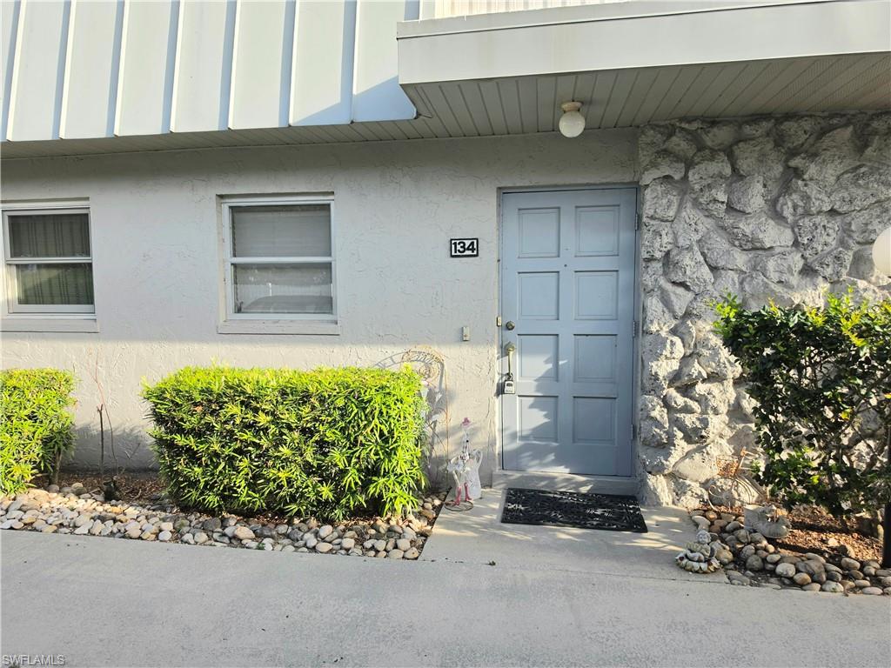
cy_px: 334
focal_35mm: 23
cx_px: 446
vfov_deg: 58.9
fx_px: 592
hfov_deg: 73.9
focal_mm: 6.5
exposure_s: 1/2500
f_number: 1.4
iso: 64
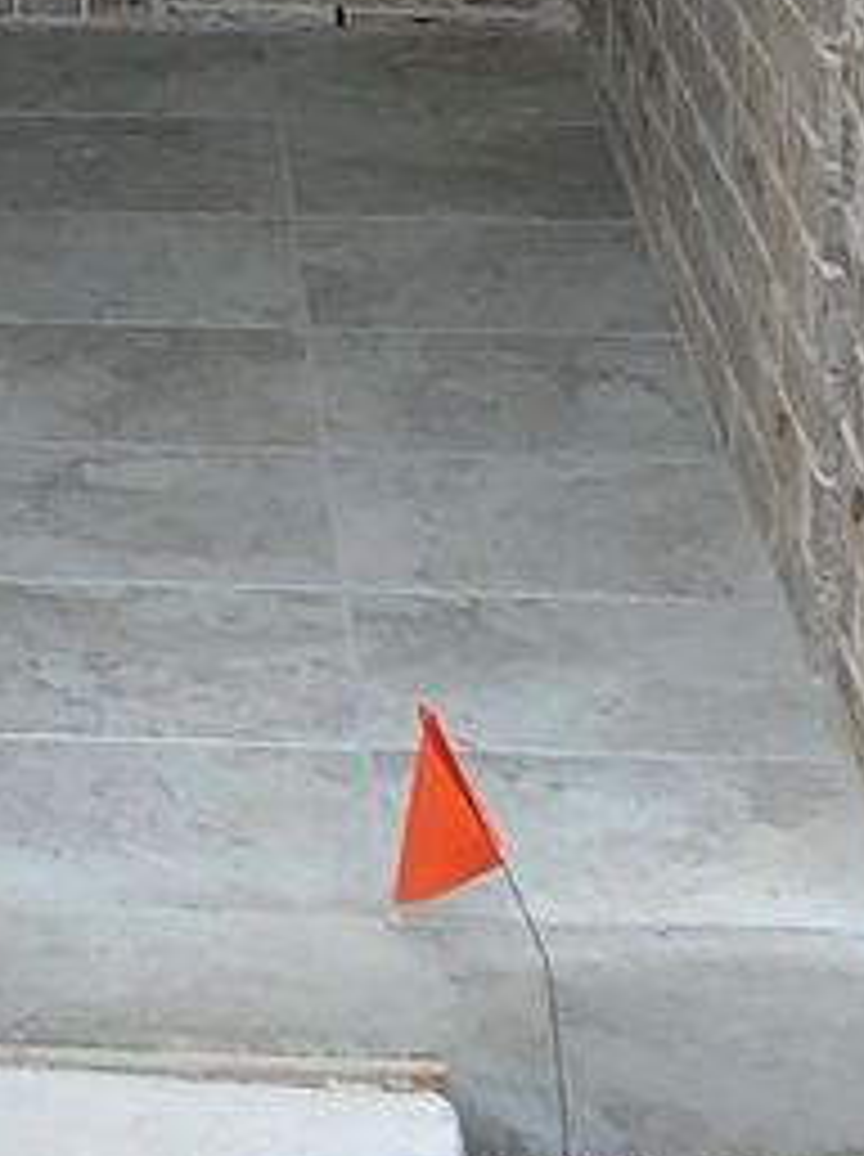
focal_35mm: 149
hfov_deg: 9.7
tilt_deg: -3.0
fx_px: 4971
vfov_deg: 12.3
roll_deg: -0.5
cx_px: -378
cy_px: -852
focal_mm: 3.99
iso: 20
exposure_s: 1/631
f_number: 1.8
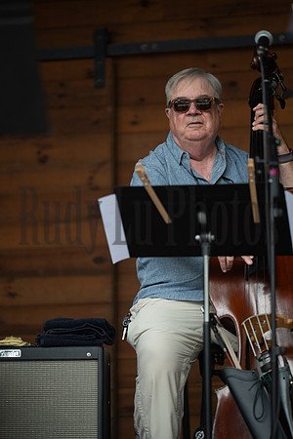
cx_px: 146
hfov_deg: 7.8
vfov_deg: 11.7
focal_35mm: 175
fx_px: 2136
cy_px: 220
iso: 800
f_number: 2.8
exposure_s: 1/1250
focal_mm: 175
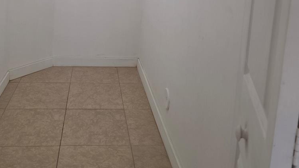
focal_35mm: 40
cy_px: -19
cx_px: 129
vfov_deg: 27.1
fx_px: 317
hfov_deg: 50.3
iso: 125
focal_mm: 6.3
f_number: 1.7
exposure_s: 1/120
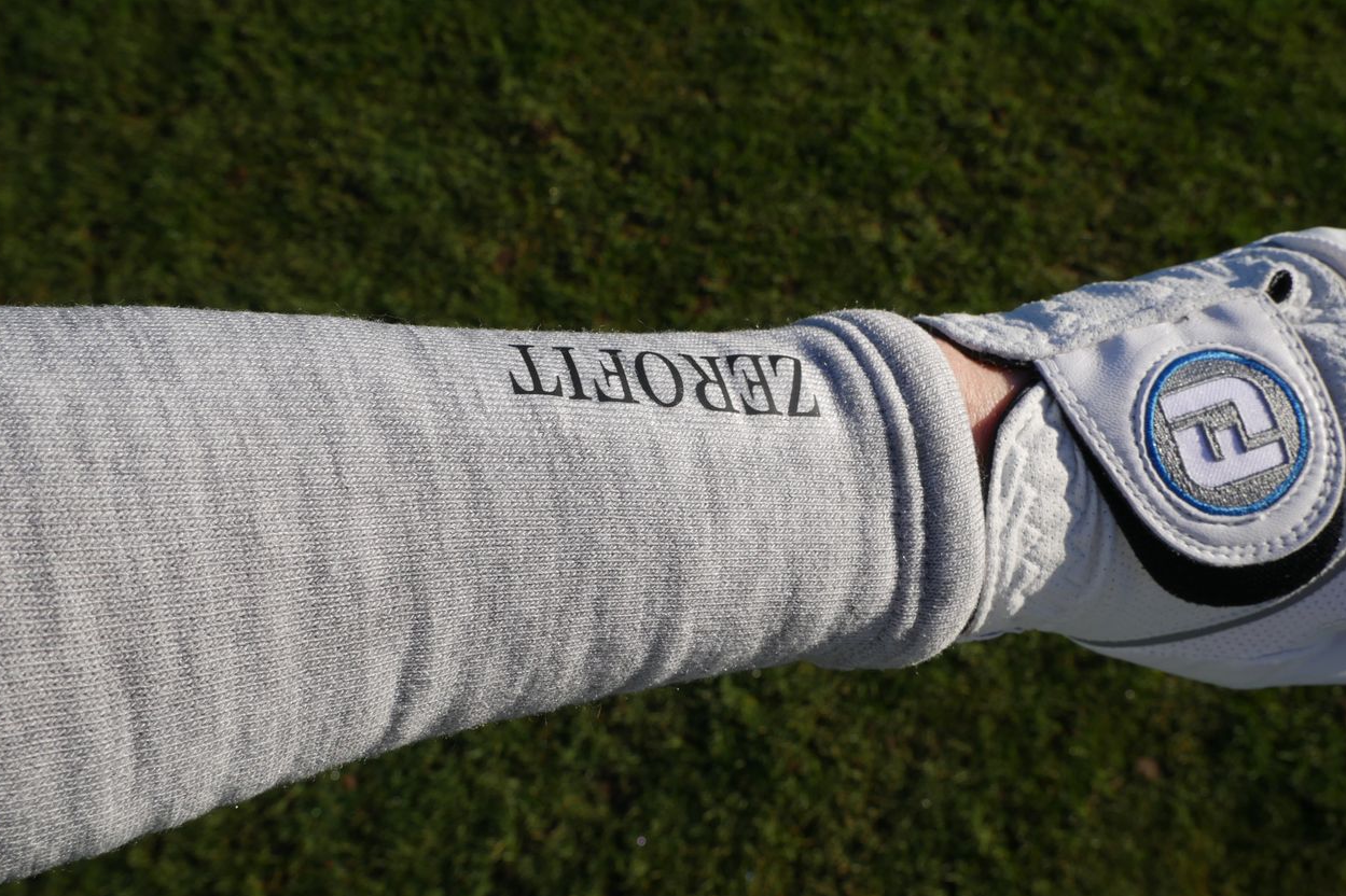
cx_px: 678
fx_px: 1196
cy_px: 413
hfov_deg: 58.7
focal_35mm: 32
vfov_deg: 41.1
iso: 200
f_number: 9
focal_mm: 15
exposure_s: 1/320
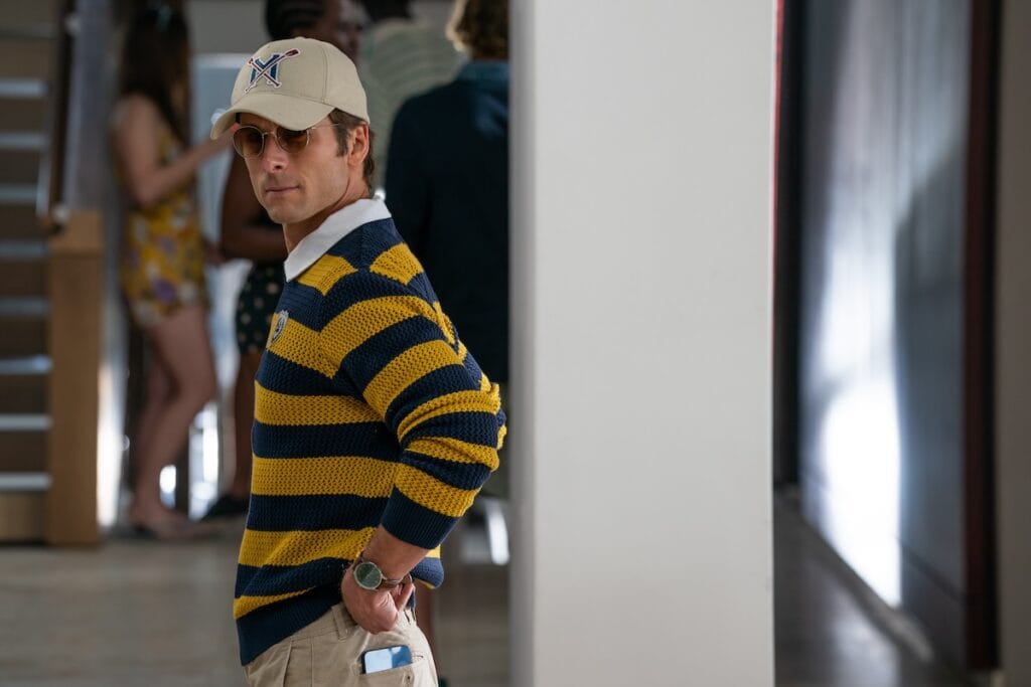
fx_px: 5728
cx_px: 516
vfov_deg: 6.9
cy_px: 344
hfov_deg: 10.3
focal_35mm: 200
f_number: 5.6
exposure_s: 1/320
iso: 400
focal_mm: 200
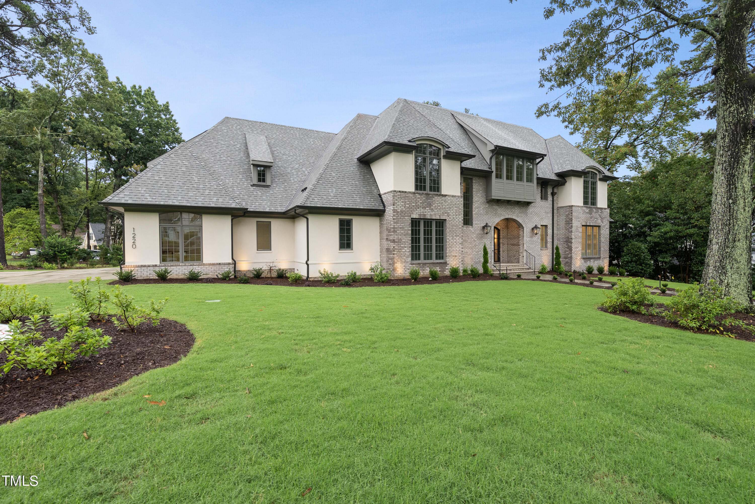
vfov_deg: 77.4
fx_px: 315
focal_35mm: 15
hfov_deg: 100.4
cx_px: 378
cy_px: 252
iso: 400
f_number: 7.1
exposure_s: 1/8
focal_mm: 15
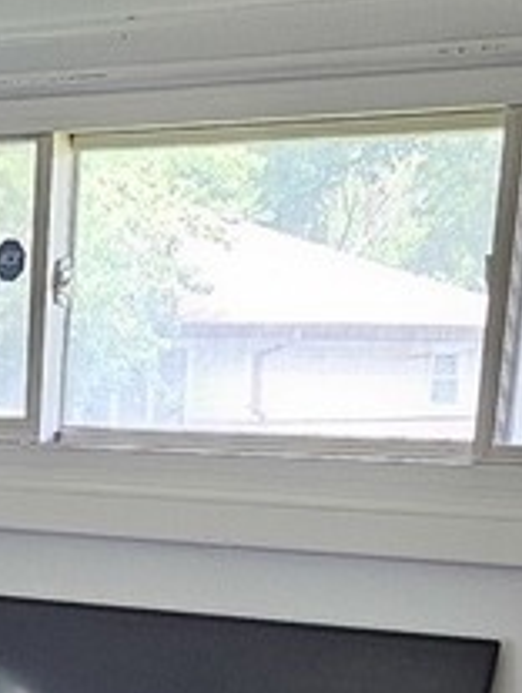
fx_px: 2506
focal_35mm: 125
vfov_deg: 14.7
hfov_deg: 11.6
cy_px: 1031
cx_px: -144
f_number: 1.8
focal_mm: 5
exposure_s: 1/120
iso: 250
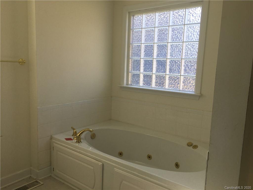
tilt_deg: -8.0
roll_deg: -2.4
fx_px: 212
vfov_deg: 48.2
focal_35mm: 29
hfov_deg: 61.7
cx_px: 126
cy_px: 95
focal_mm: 4.15
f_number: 2.2
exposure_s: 1/120
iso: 25
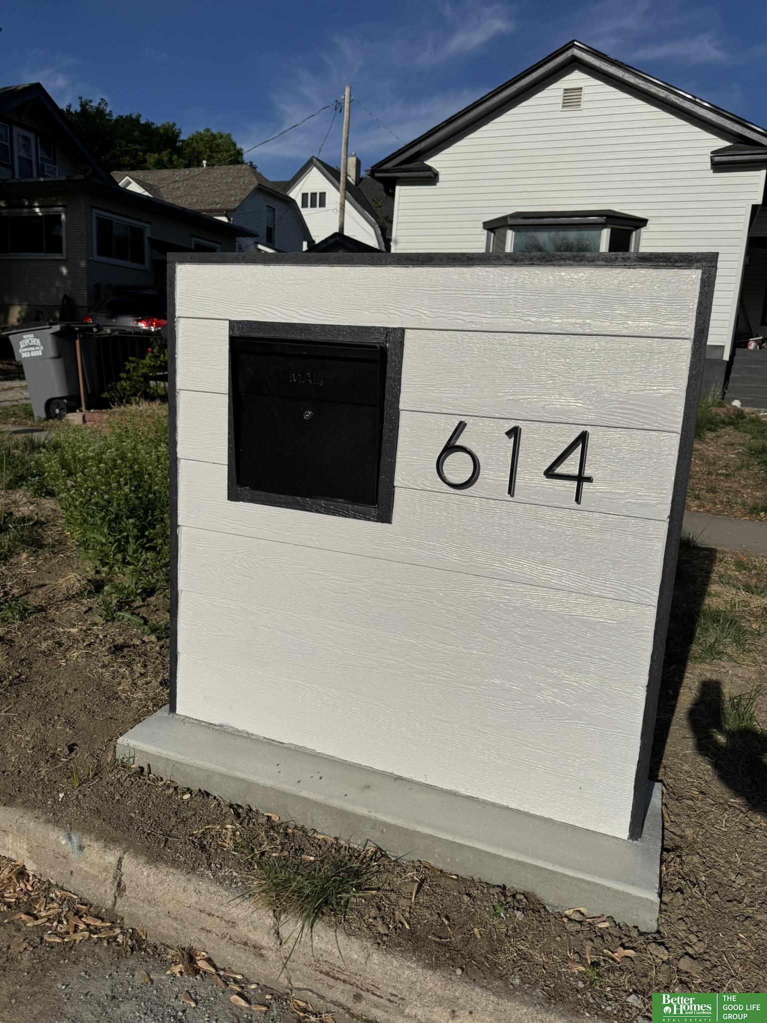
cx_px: 384
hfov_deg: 56.8
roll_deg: -2.9
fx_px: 709
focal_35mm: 24
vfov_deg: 71.6
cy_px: 512
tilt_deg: -12.1
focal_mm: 6.76
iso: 50
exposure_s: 1/12346
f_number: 1.78
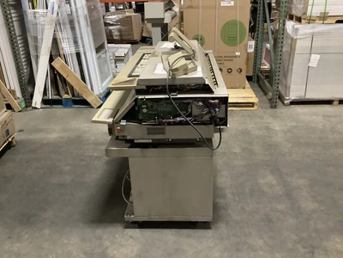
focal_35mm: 31
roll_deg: +1.3
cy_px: 129
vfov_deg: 45.4
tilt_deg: -24.3
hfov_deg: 58.4
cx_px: 172
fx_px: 307
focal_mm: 3.3
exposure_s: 1/30
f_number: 2.4
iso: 640
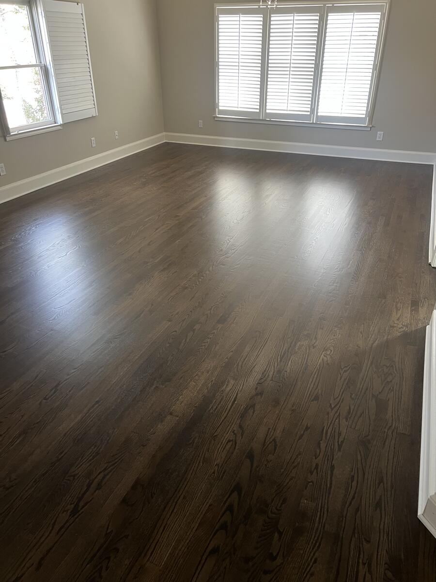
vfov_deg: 67.3
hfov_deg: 53.1
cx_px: 218
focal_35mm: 26
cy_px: 291
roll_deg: -1.0
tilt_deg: -28.5
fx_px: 437
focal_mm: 5.7
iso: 160
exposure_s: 1/60
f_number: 1.5
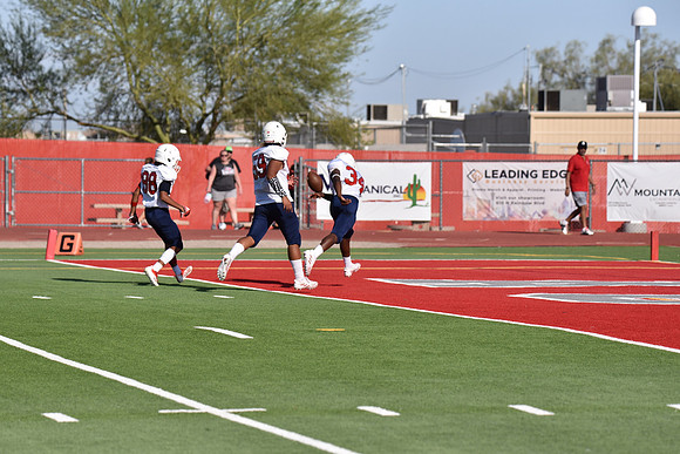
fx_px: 3778
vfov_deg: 6.9
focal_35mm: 200
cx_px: 340
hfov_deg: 10.3
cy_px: 227
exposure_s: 1/4000
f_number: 5.6
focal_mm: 200
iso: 400
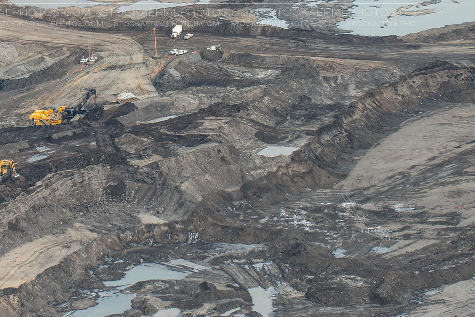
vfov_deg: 5.8
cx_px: 91
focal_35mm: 238
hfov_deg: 8.6
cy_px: -7
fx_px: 3142
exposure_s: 1/800
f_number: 5.6
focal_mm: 116
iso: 400
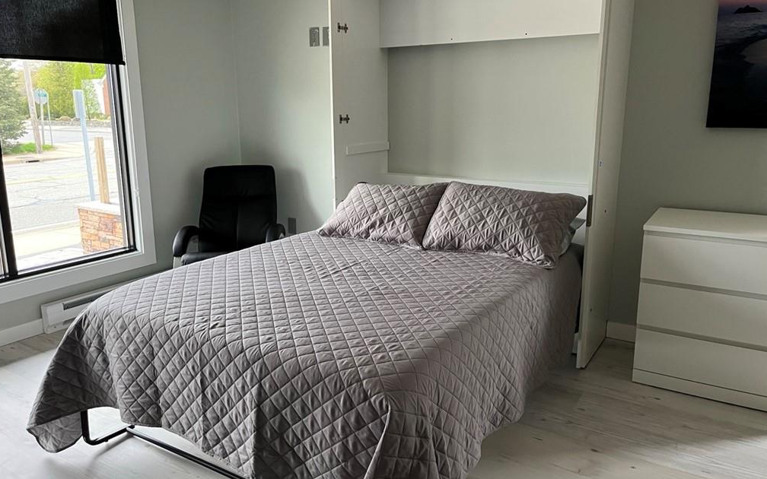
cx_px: 384
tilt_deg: -12.8
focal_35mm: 28
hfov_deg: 66.5
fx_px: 585
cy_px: 230
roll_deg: +0.5
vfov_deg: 44.5
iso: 320
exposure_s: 1/60
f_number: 1.6
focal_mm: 5.1
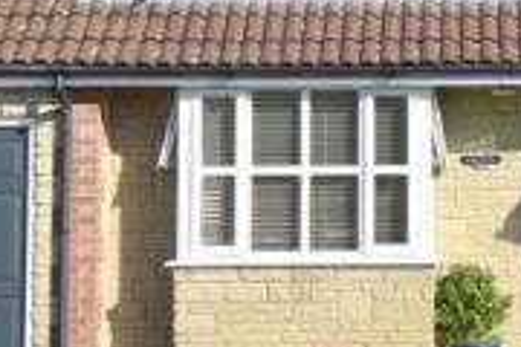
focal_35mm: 131
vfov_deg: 10.4
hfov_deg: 15.4
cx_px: 512
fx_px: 1896
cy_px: 30
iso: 100
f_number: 9
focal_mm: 24
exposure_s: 1/200
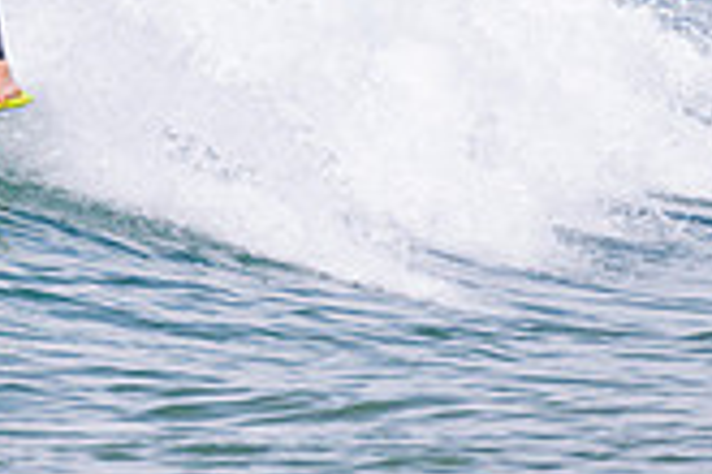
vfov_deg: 0.8
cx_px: -121
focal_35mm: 1759
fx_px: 34786
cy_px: -157
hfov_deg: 1.2
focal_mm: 500
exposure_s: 1/320
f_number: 5.6
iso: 140
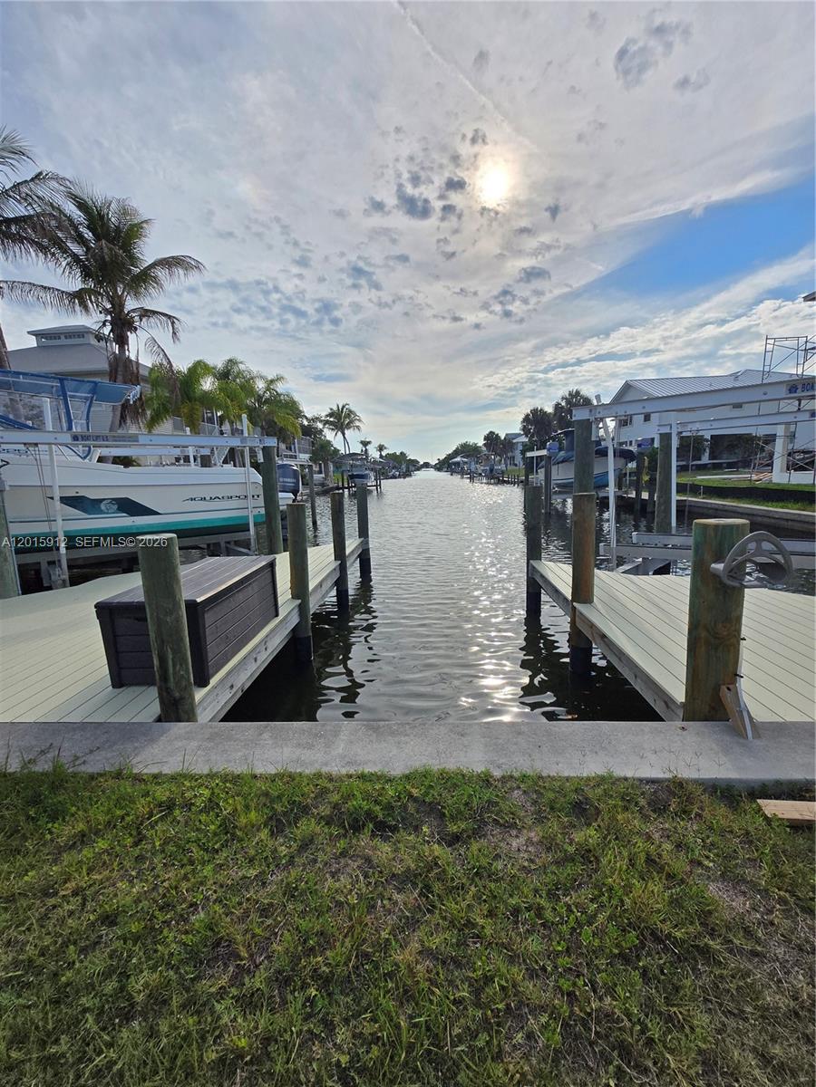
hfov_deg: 89.9
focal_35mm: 13
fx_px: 409
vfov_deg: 106.2
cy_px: 544
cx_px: 408
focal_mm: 1.7
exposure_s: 1/2027
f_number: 2.2
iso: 25
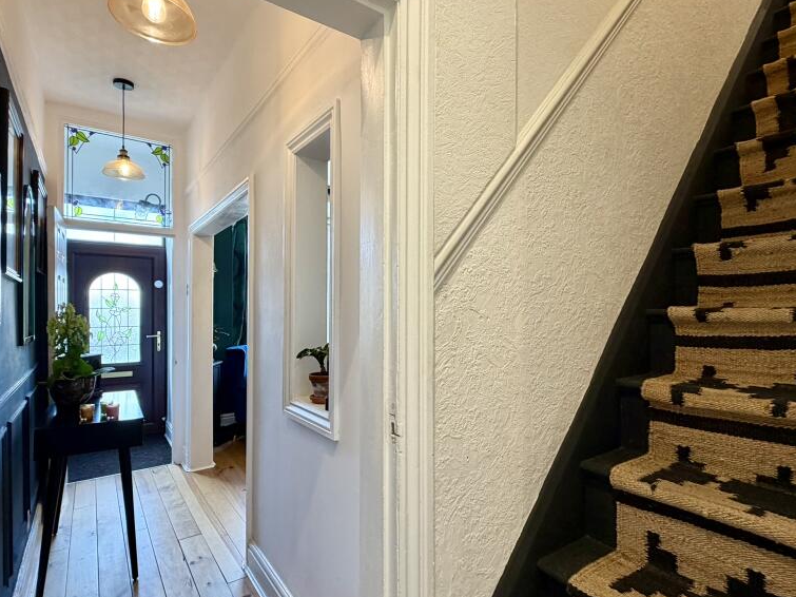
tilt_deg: -0.6
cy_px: 309
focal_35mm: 19
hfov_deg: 84.6
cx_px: 419
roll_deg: +0.3
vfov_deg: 68.6
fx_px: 437
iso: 200
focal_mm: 2.22
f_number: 2.2
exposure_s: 1/50
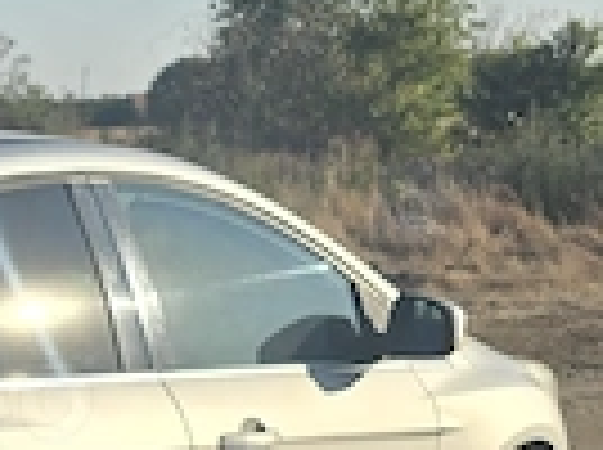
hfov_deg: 15.9
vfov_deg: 13.7
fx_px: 1791
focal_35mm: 103
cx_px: -513
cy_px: 621
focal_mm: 6.3
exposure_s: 1/947
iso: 12
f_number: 1.7
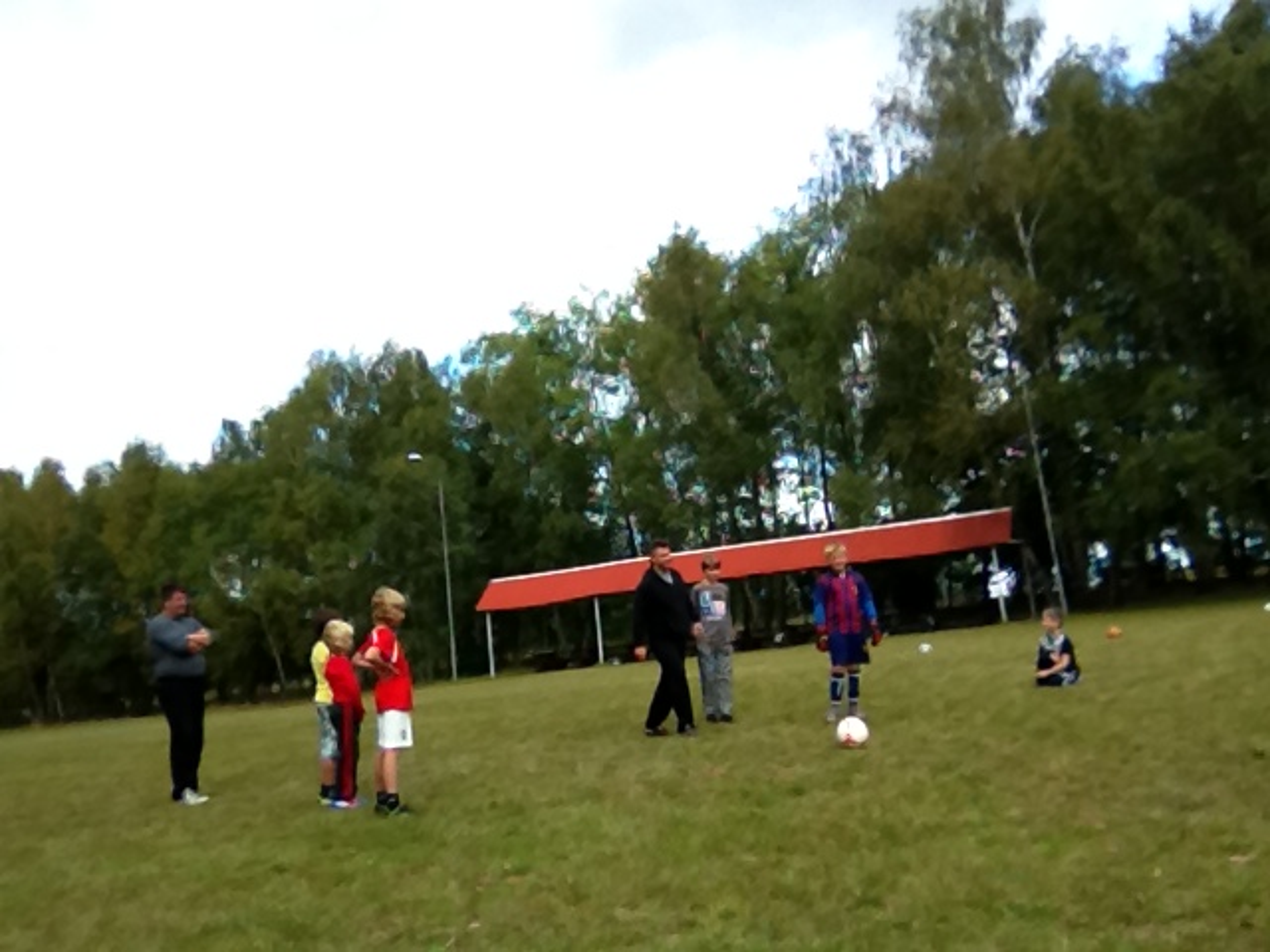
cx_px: 635
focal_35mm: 35
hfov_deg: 52.6
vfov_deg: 40.7
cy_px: 476
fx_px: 1284
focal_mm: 1.85
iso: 250
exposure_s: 1/1481
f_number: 2.4
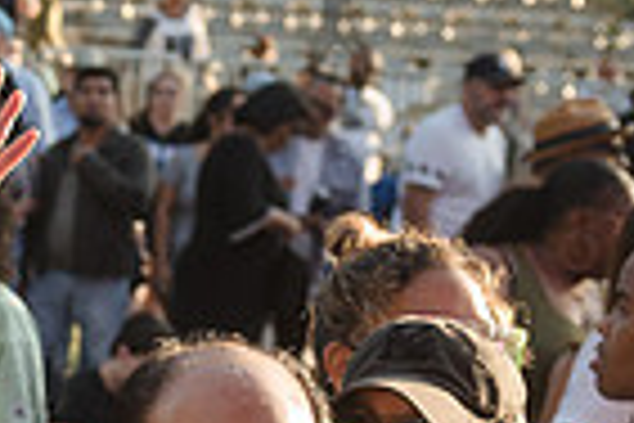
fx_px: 3610
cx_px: -535
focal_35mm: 205
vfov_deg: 6.6
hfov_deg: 9.5
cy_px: 637
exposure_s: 1/320
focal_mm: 50
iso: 200
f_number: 4
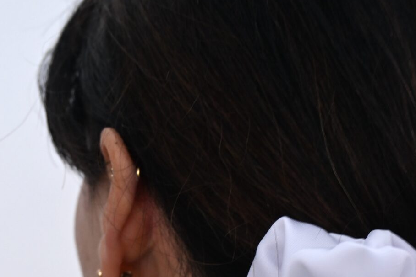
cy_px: 370
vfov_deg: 14.1
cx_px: 326
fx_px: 1075
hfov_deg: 21.7
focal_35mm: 93
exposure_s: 1/10
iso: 200
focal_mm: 22
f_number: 4
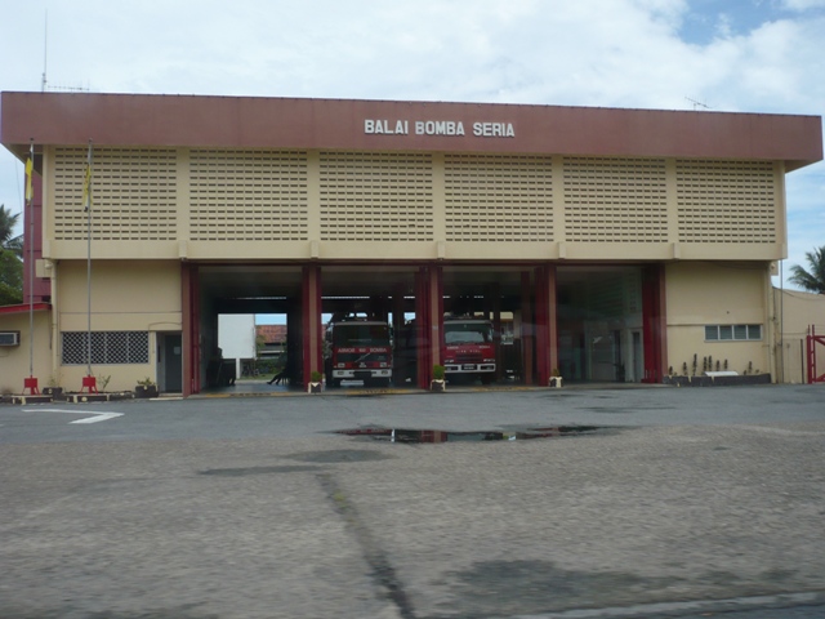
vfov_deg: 36.0
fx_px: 953
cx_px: 412
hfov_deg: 46.8
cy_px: 310
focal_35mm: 40
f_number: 9
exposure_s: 1/250
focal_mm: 6.6
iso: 100
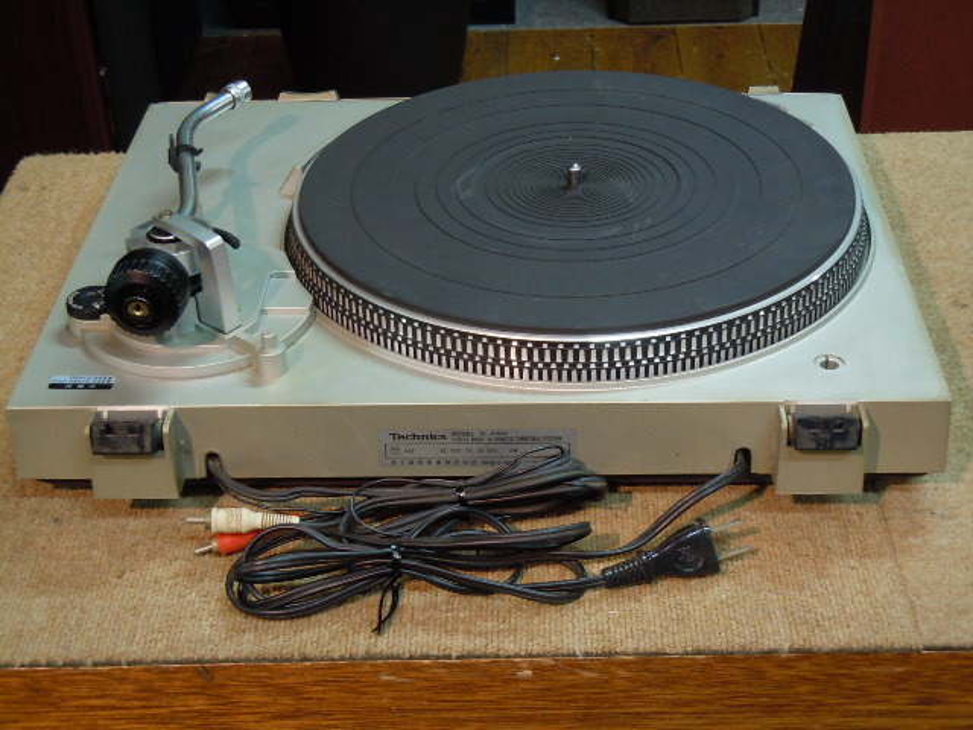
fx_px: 1658
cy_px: 365
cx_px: 486
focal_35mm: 59
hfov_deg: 32.7
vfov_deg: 24.8
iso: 100
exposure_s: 1/5
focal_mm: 10.6
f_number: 4
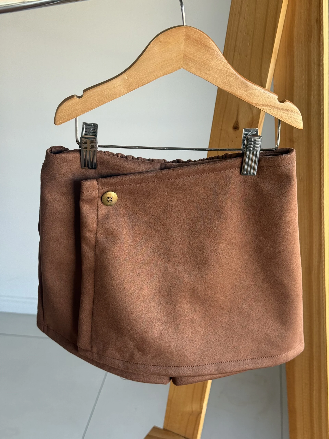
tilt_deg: -25.8
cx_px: 164
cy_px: 220
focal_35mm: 48
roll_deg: -0.6
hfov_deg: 30.3
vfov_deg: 39.7
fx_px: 608
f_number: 1.78
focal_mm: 6.76
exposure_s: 1/121
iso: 64
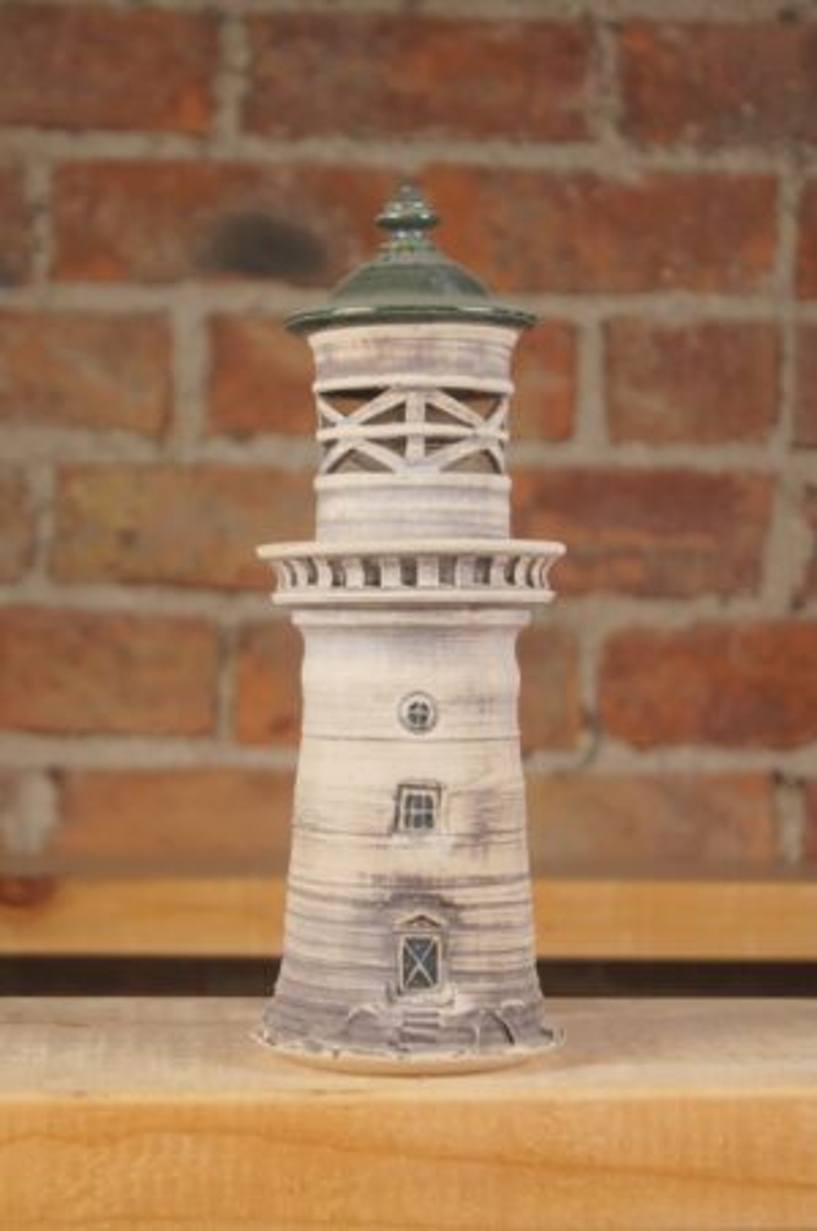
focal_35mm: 82
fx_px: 2817
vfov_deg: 24.7
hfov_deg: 16.5
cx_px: 408
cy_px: 616
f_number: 5.6
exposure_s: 1/160
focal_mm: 55
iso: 100
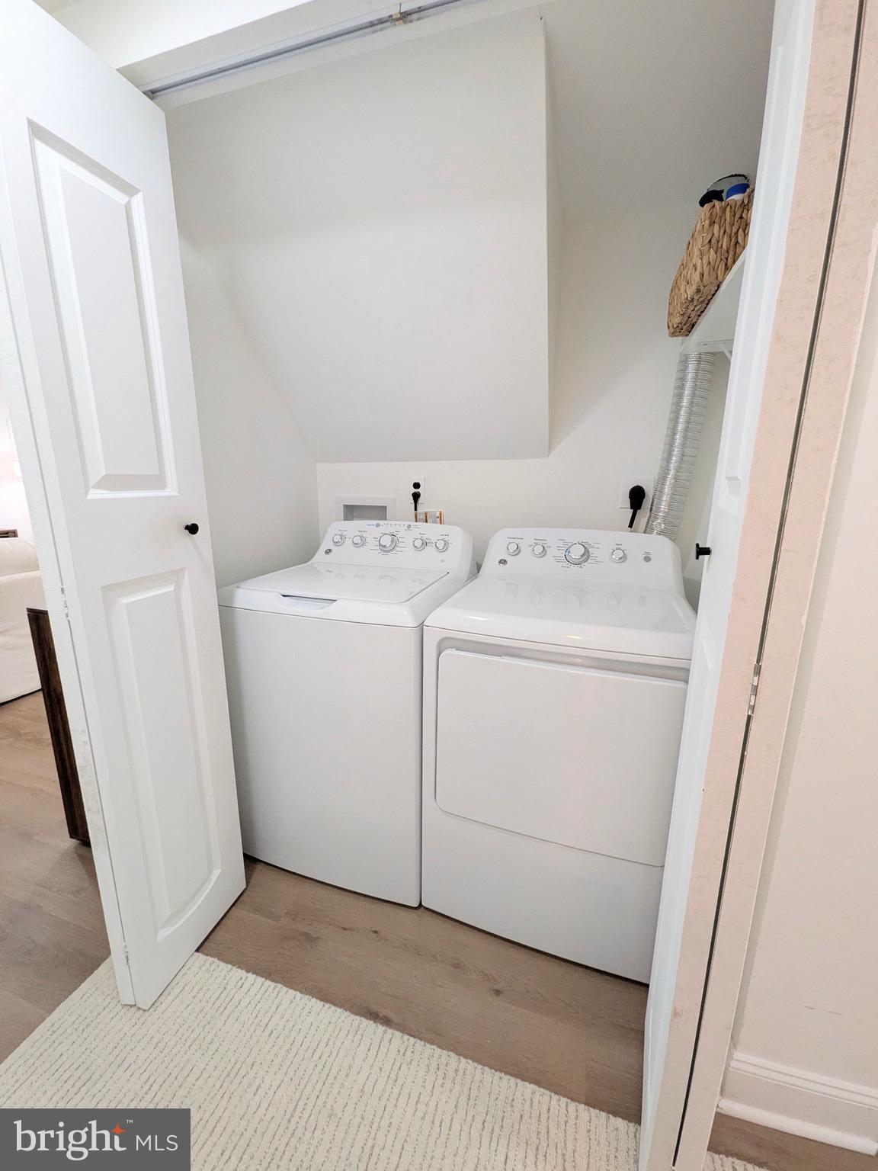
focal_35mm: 14
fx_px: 473
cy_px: 586
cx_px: 439
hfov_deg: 85.7
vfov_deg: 102.1
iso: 254
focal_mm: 1.85
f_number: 2.2
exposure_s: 1/120
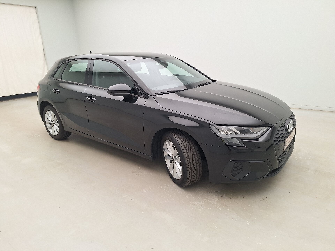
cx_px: 168
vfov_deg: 58.9
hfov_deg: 73.9
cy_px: 126
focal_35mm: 23
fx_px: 223
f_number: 1.8
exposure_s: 1/100
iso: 50
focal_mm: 5.54
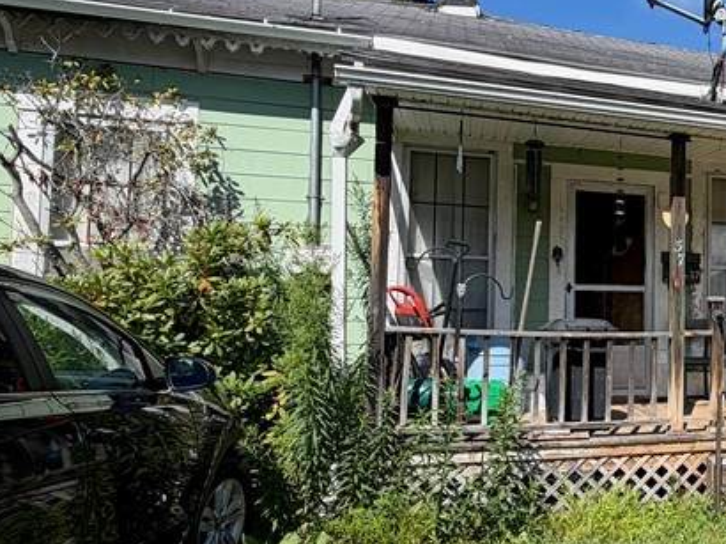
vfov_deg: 40.6
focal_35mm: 35
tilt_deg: +1.1
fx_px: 734
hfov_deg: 43.6
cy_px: 292
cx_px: 754
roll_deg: +2.5
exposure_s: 1/770
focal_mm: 2.22
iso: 25
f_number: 2.2
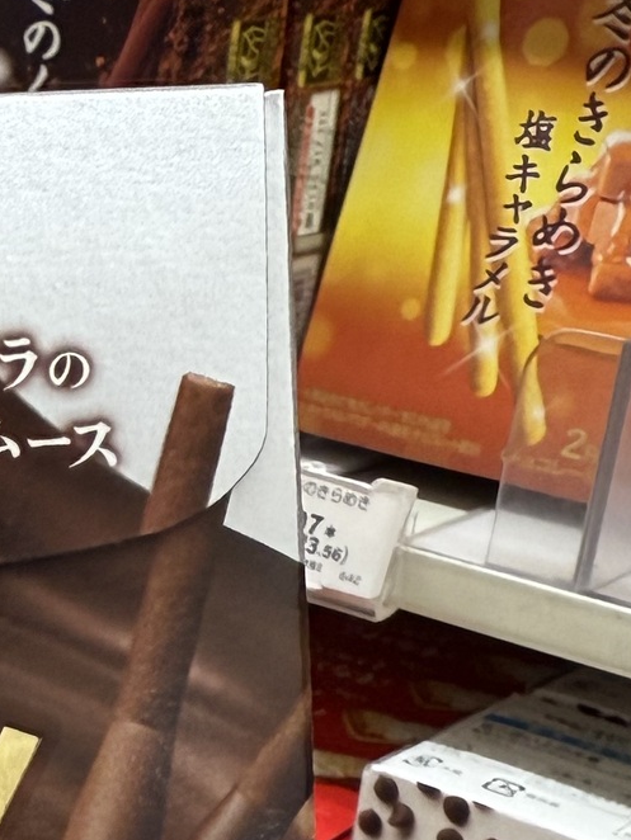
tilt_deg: -26.5
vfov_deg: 20.9
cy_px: 1021
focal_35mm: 87
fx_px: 2113
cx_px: -226
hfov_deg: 16.0
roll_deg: -3.3
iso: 160
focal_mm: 2.22
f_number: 2.2
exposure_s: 1/50
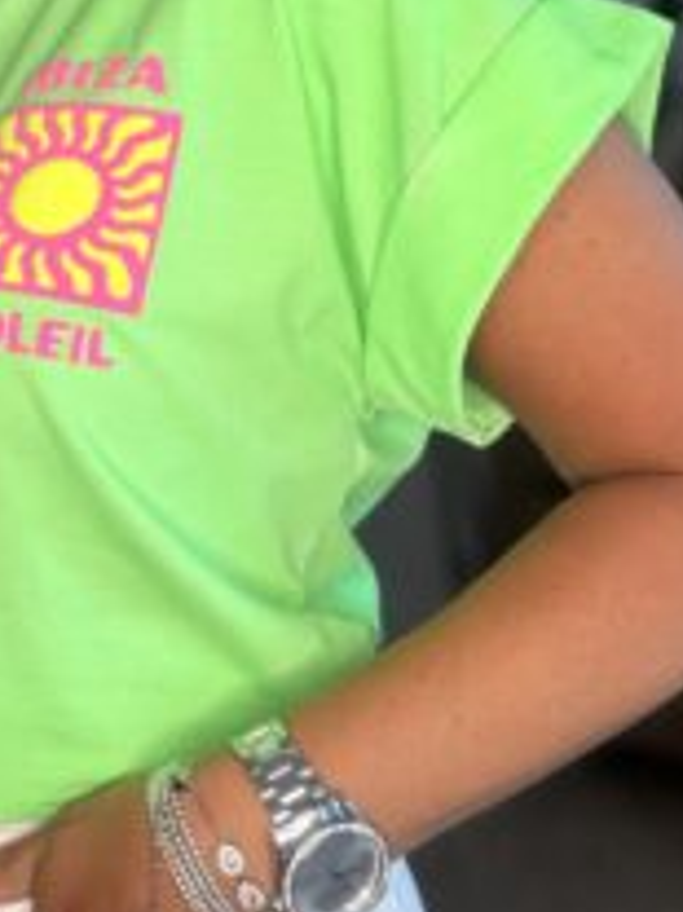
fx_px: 1527
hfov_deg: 24.7
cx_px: 119
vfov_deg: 32.5
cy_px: 203
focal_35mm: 58
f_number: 1.9
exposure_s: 1/62
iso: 80
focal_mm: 2.71
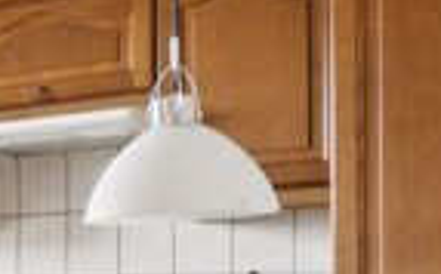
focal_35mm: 97
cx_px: -401
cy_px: 316
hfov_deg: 16.9
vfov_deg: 13.1
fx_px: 1164
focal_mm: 17
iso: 400
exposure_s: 1/40
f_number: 4.5
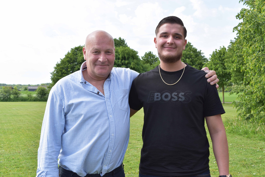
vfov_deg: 30.2
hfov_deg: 44.0
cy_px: 88
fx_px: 328
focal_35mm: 45
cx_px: 134
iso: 200
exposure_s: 1/250
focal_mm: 29
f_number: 8
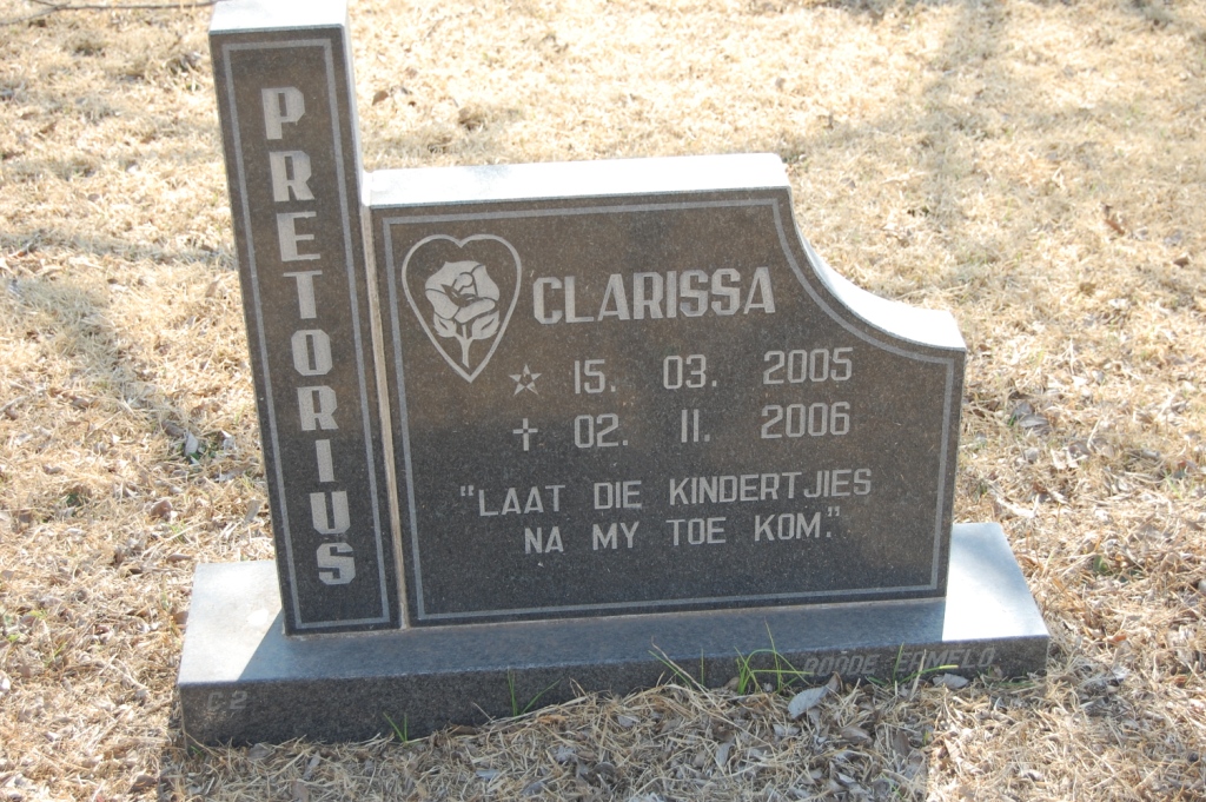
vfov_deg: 21.5
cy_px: 401
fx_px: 2109
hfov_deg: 31.9
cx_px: 603
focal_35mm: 63
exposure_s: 1/125
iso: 200
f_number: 5.6
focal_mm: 42
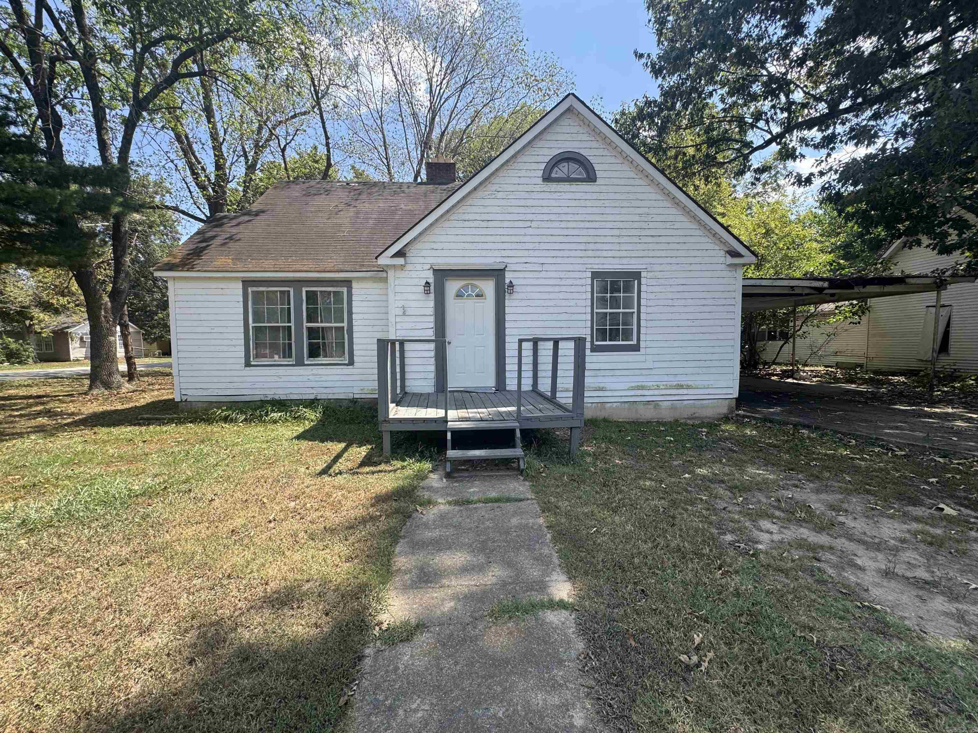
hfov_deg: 102.1
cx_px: 489
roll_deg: +0.0
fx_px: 396
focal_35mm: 14
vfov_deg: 85.7
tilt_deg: -2.0
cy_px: 366
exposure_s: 1/578
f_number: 2.2
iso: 40
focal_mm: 2.22
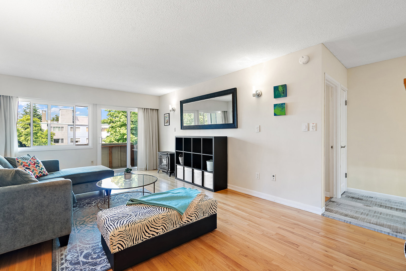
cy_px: 136
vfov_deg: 73.8
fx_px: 181
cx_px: 203
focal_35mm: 16
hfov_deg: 96.7
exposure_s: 1/3
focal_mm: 16
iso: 320
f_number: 7.1
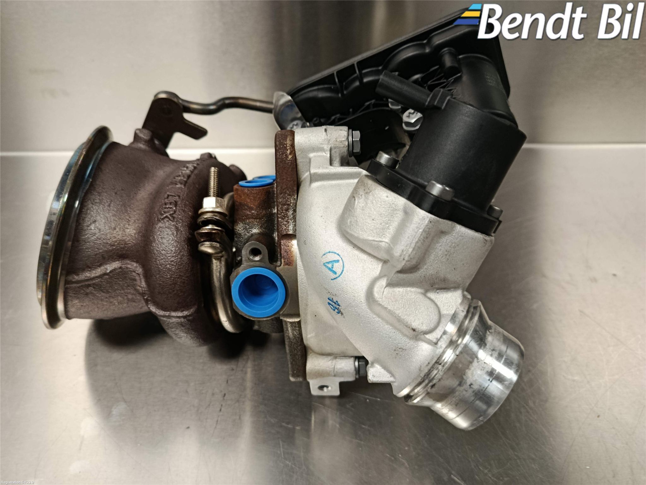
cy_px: 242
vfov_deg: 56.8
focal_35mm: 24
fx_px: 448
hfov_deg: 71.6
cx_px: 323
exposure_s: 1/50
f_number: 1.7
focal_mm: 5.24
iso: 980
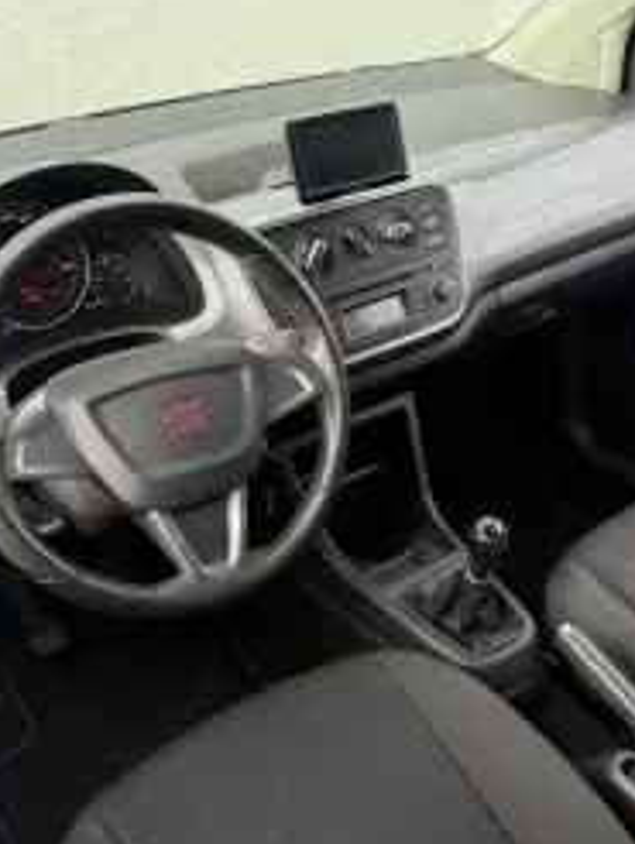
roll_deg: +1.7
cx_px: 371
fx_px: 952
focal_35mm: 39
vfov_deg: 47.1
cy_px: 556
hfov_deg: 36.8
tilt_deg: -36.9
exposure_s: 1/243
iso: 160
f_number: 1.78
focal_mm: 6.76
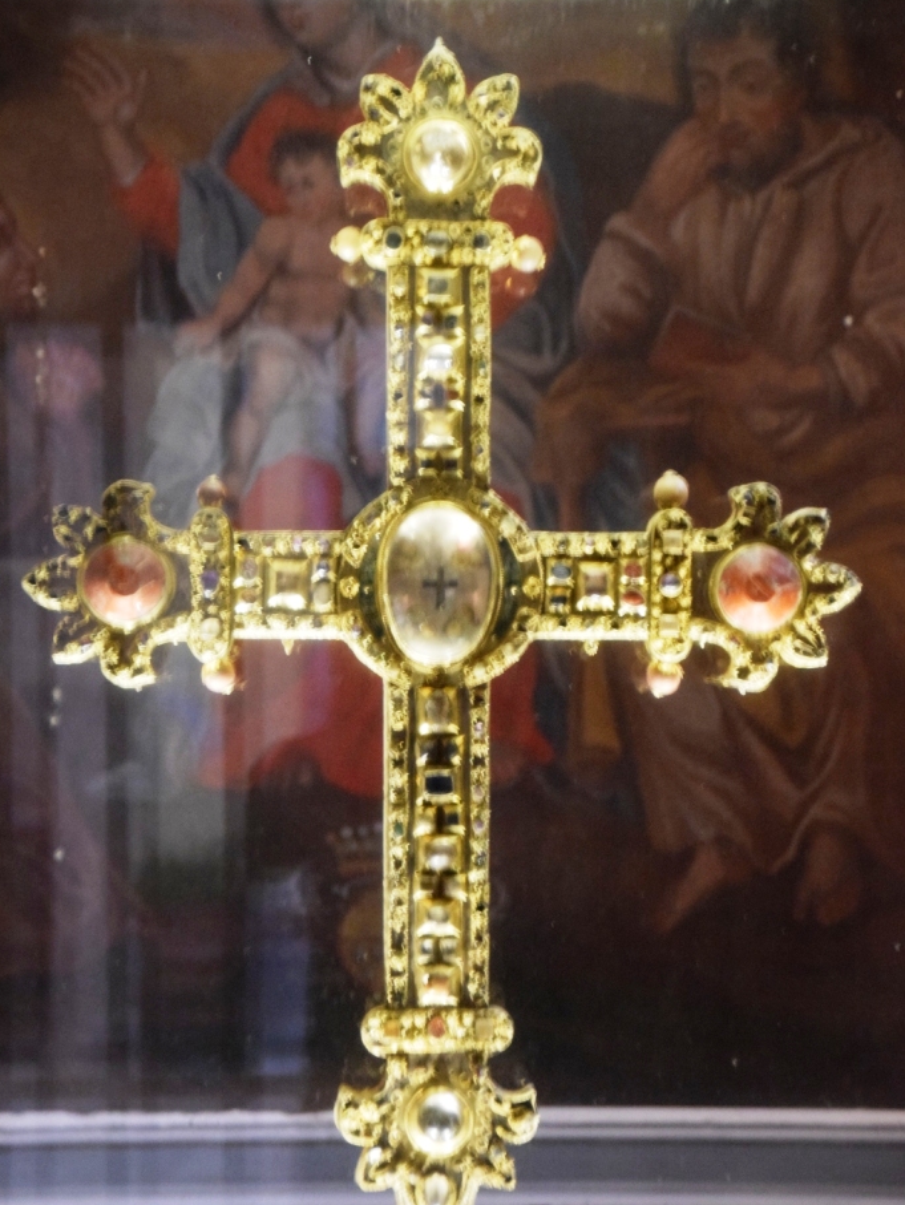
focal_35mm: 140
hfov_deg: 10.6
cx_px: 452
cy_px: 671
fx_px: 4877
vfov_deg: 14.1
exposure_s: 1/5
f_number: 5.3
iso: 3200
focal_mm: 86
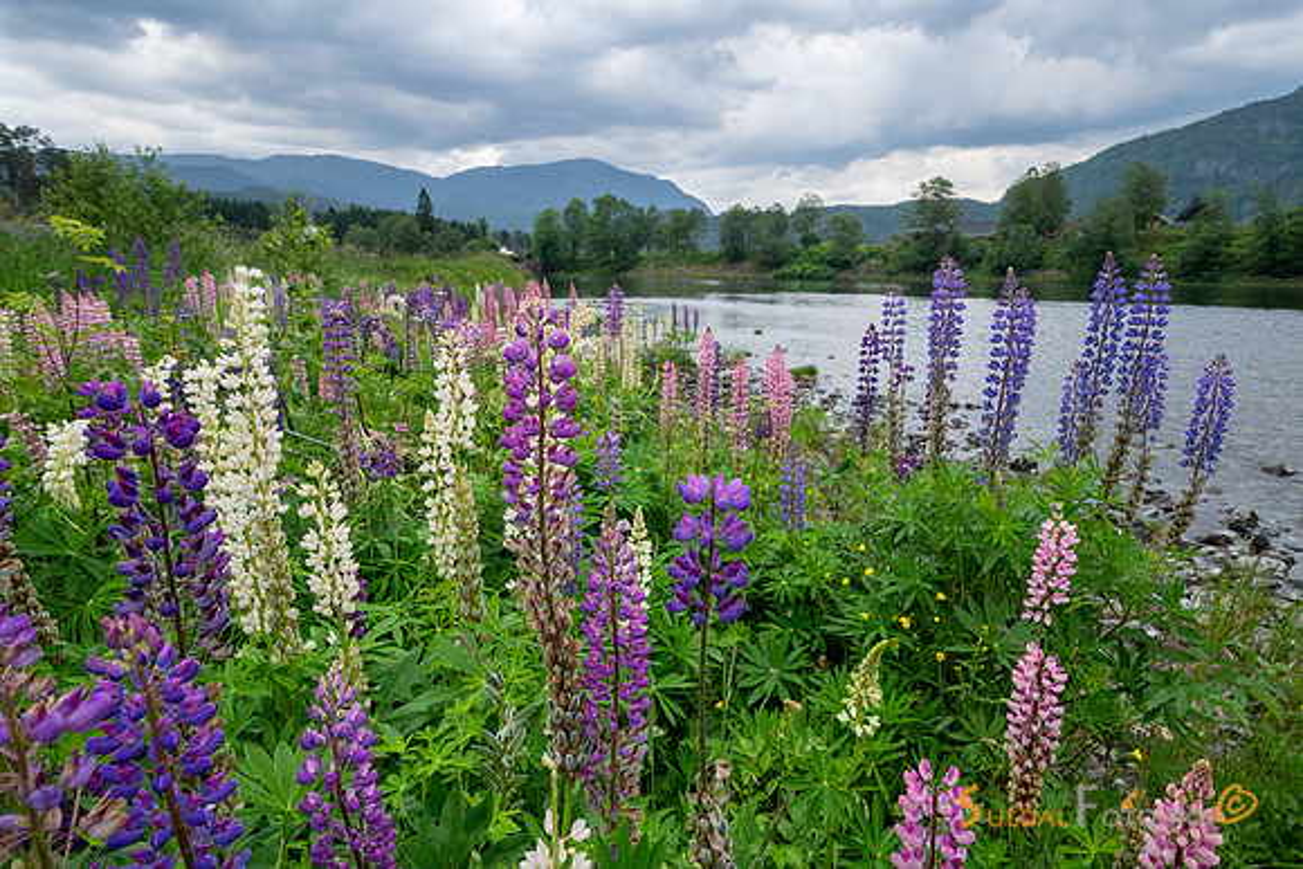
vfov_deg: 66.1
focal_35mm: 18
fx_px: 668
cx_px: 665
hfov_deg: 88.5
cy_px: 426
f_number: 10
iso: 1100
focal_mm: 17.5
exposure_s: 1/125
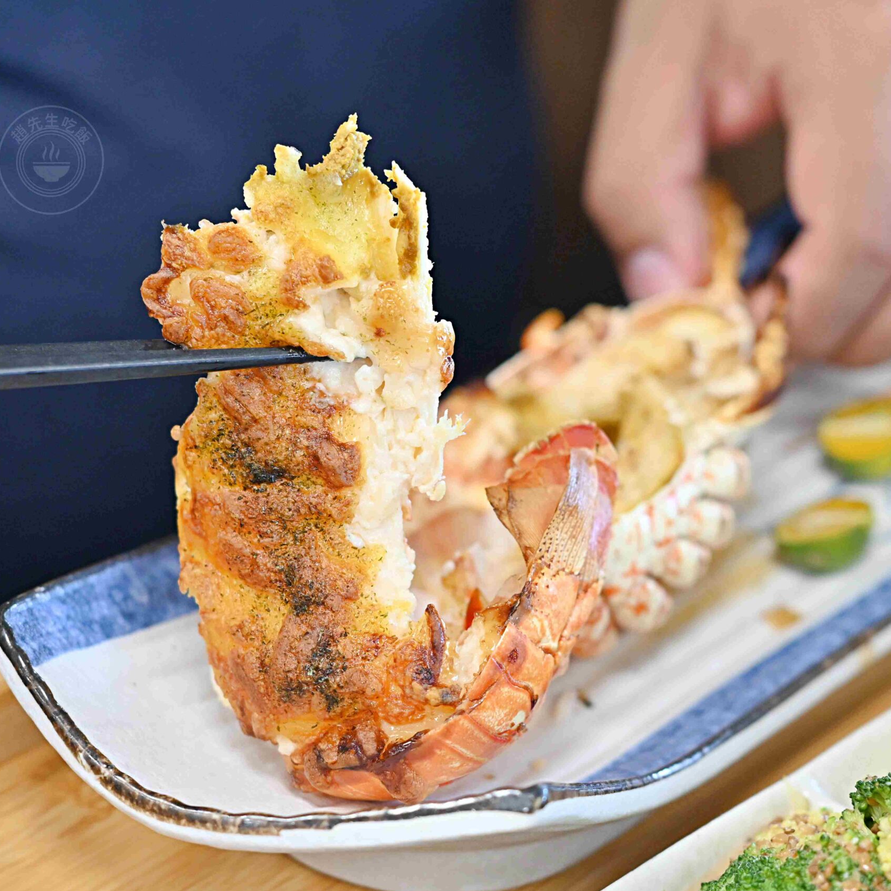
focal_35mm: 96
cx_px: 446
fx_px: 2796
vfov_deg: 18.1
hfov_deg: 18.1
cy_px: 447
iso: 800
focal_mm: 50
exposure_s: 1/200
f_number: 2.8
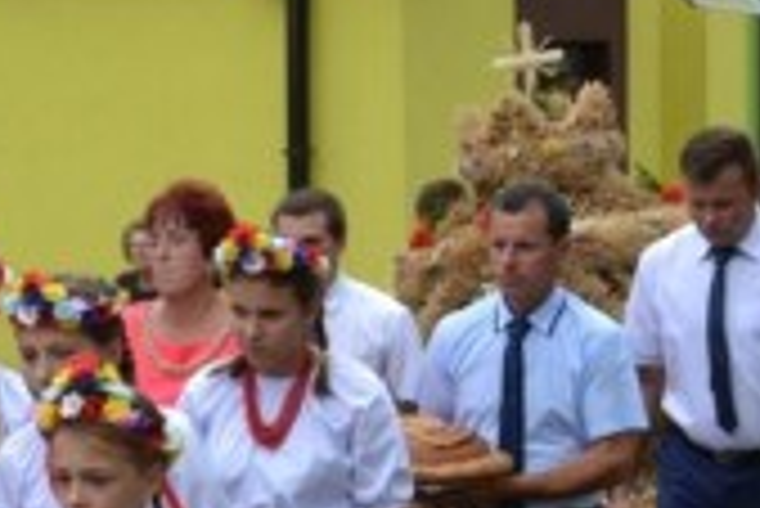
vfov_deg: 10.3
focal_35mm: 133
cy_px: 492
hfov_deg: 15.4
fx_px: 2810
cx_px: 342
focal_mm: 30
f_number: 5.6
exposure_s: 1/125
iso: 100
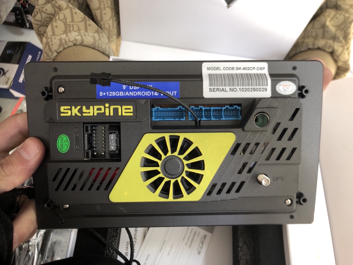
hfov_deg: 63.4
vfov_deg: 49.7
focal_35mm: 28
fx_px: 286
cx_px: 176
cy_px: 132
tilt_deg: -64.3
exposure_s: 1/20
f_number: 1.8
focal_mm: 4
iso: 40
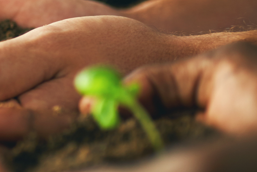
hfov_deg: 14.0
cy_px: 35
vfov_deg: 10.1
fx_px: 971
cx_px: -149
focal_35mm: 136
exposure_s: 1/200
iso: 200
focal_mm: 35
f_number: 1.8
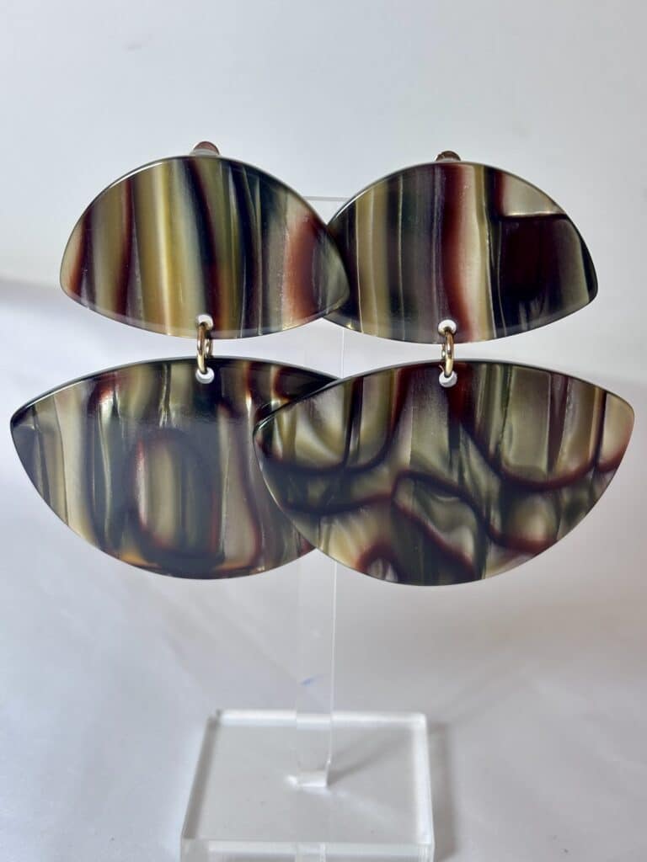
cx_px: 324
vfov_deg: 36.8
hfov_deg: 28.0
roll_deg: -0.8
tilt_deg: -19.1
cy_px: 431
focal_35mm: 52
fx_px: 1296
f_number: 1.6
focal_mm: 5.96
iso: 32
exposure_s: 1/100
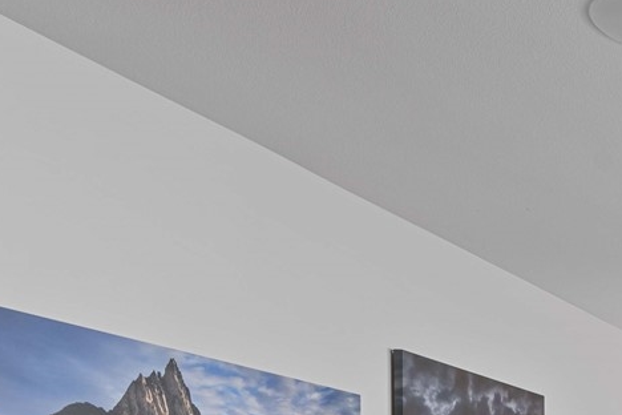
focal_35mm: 58
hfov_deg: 22.4
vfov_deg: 20.8
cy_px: 575
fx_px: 1002
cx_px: 1087
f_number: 8
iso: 200
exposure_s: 1/5
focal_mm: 16
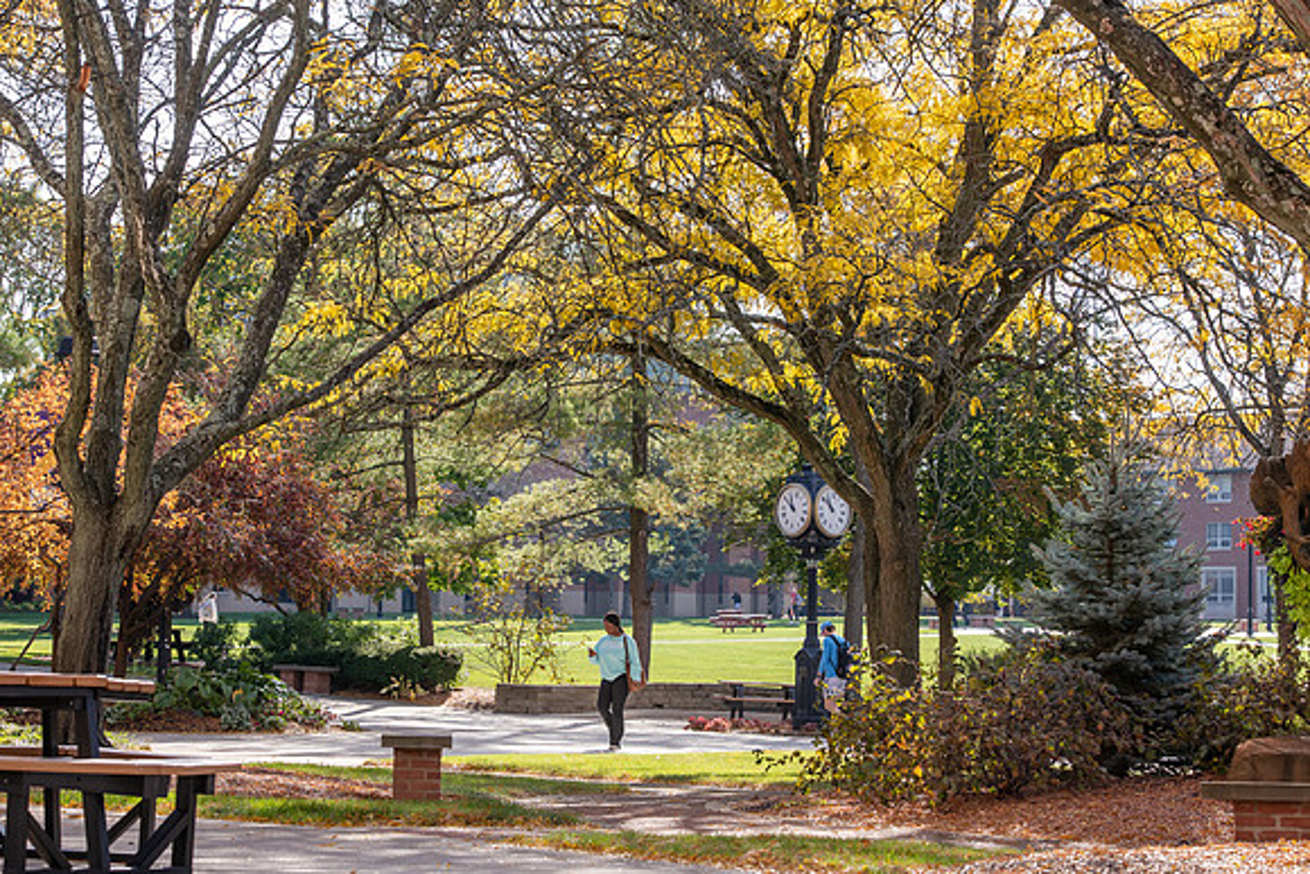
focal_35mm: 90
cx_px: 655
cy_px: 437
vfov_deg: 15.2
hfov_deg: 22.6
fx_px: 3276
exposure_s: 1/200
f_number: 8
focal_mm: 90
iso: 250
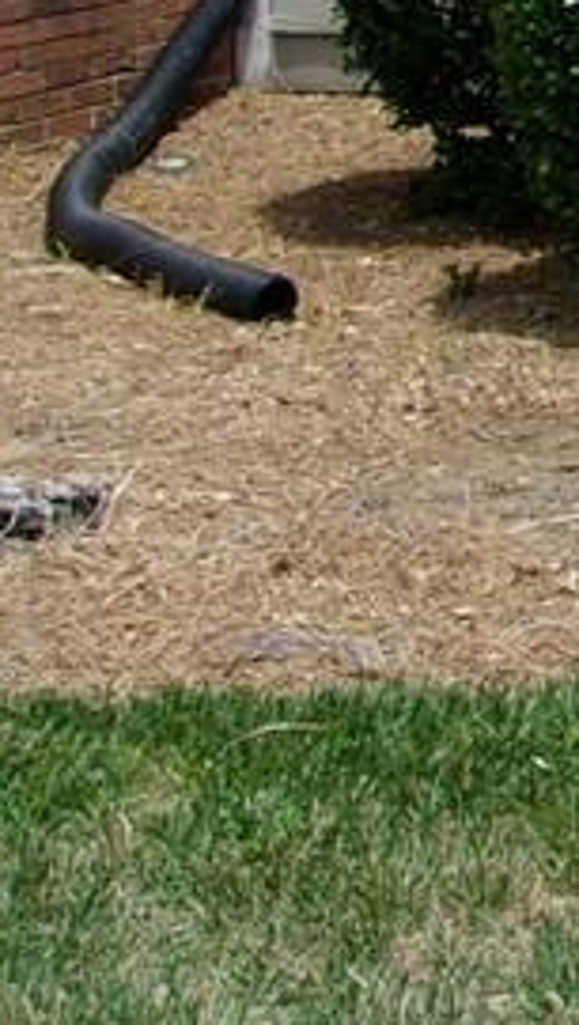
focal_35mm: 111
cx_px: 1559
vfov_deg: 17.7
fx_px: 3021
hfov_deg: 9.3
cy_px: -408
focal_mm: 4.9
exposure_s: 1/120
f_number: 10.4
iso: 80
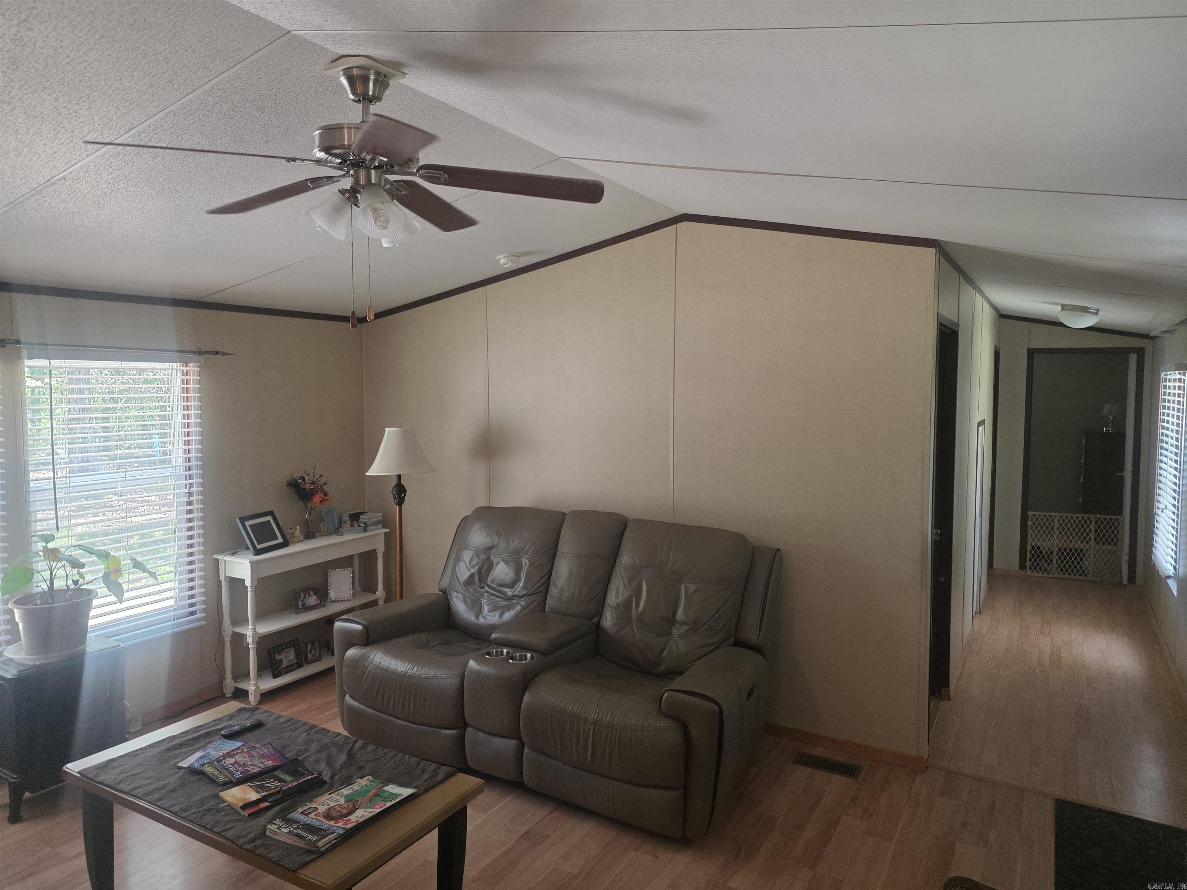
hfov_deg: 73.9
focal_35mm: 23
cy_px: 445
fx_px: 789
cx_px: 594
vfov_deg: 58.9
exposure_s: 1/120
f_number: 1.7
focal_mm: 6.3
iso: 250
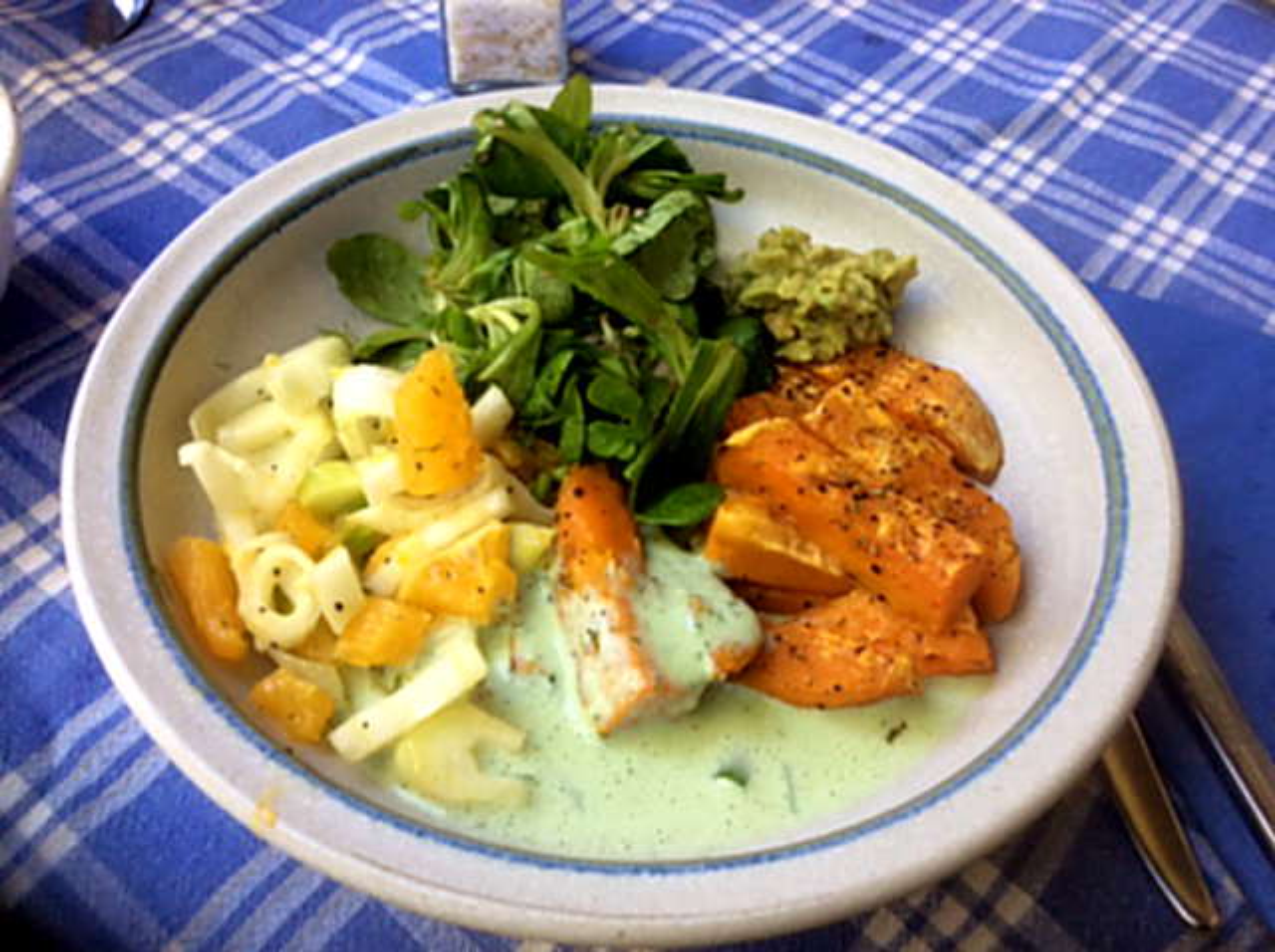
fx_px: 1177
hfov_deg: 56.9
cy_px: 476
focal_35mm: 32
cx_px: 638
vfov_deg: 44.1
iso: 50
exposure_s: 1/100
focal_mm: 3.3
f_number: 2.4
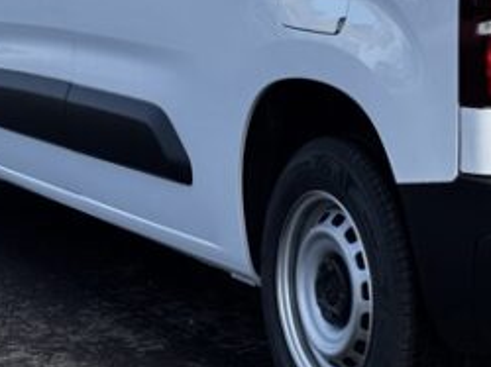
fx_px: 2267
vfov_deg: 9.2
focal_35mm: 160
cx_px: 475
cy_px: -26
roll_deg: +0.1
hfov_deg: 12.2
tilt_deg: -6.2
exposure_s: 1/2193
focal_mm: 5.96
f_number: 1.6
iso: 40
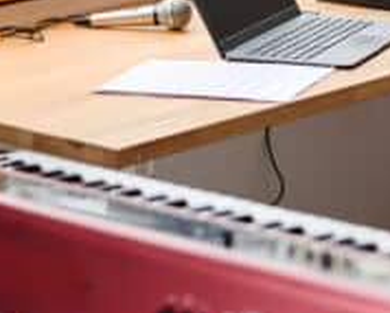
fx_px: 2116
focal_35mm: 183
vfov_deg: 8.4
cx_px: 462
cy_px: -22
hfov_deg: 10.4
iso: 320
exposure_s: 1/160
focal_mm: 58
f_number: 2.8
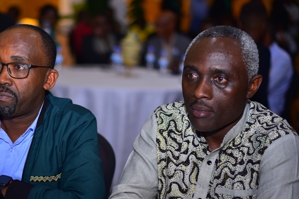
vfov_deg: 17.9
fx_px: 631
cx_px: 95
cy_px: 130
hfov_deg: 26.5
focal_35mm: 76
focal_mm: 50
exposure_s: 1/250
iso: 100
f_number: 1.8
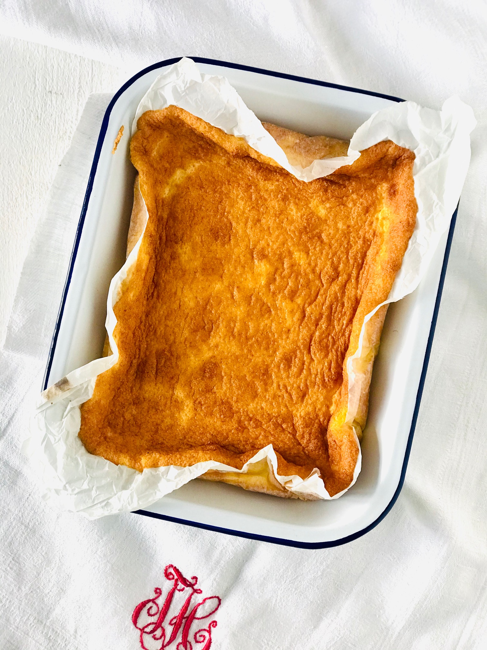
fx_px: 1069
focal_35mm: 57
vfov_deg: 33.8
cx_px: 244
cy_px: 325
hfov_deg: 25.7
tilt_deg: -85.5
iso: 50
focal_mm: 6.6
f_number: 2.8
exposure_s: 1/50
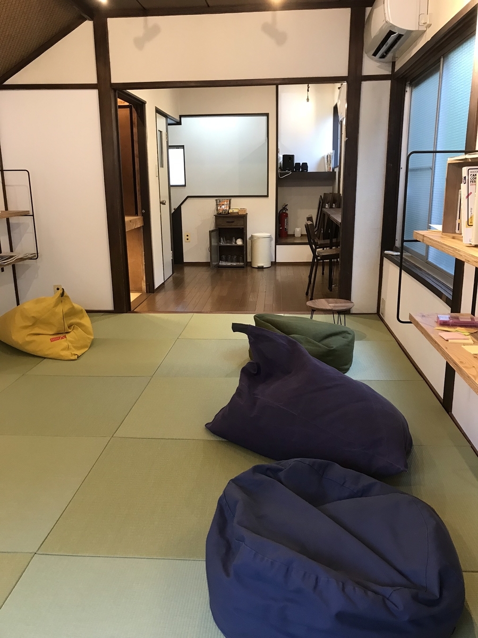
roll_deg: +0.3
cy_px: 319
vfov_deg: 63.4
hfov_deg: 49.7
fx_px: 516
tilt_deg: -14.5
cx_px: 239
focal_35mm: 28
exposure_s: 1/17
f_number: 1.8
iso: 50
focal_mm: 3.99
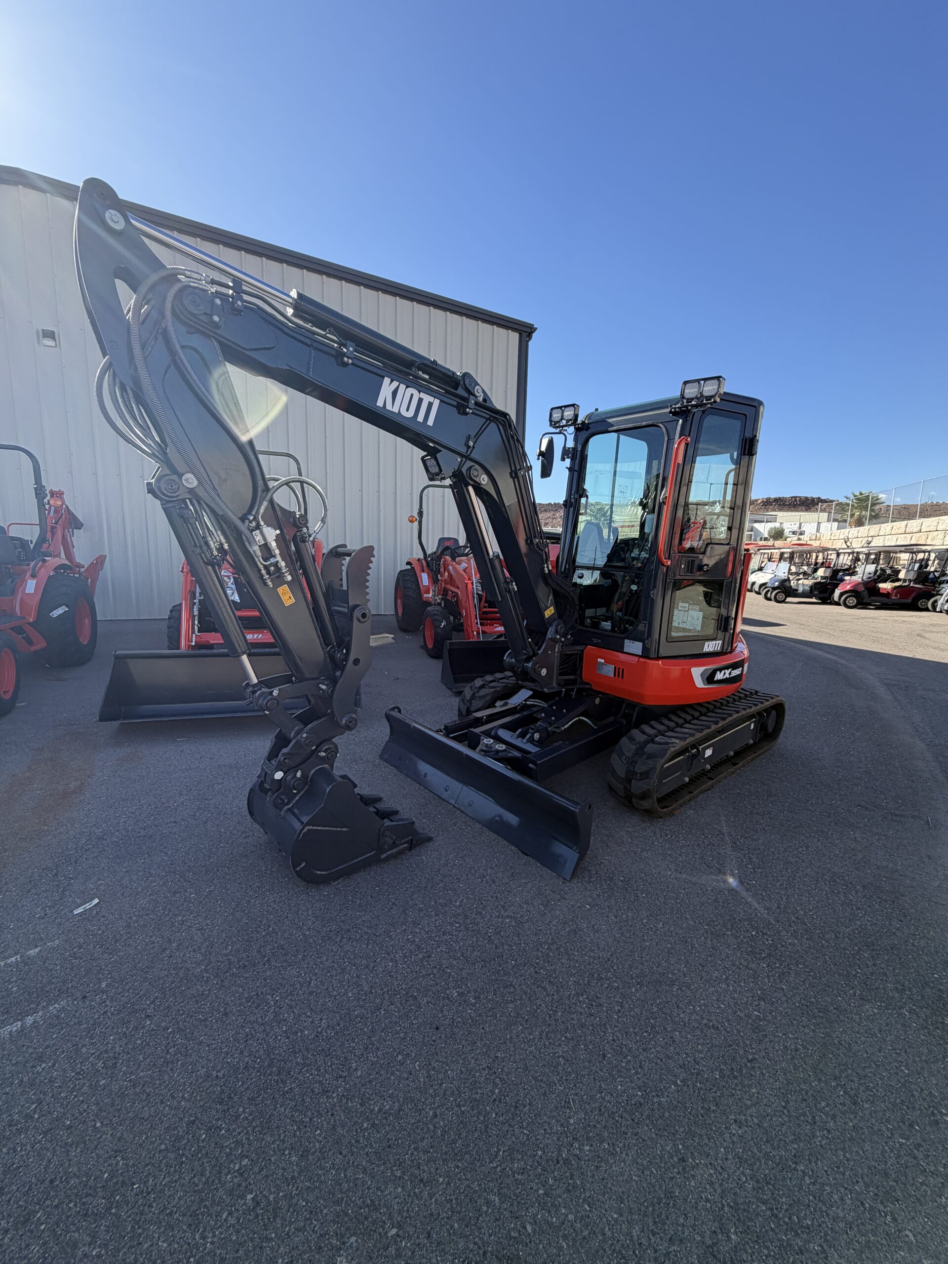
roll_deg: -1.4
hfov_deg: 85.7
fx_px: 511
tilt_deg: -9.4
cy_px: 632
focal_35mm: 14
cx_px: 474
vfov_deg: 102.1
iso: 40
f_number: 2.2
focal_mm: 2.22
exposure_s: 1/672
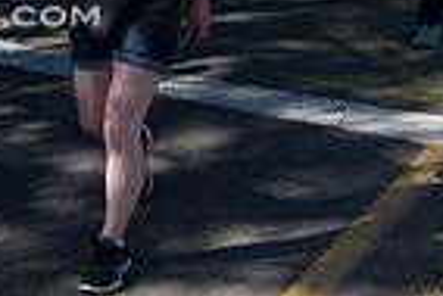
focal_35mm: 98
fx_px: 1207
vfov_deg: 13.5
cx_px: -115
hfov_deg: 19.4
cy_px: -95
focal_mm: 24
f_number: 4.5
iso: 250
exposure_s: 1/1600
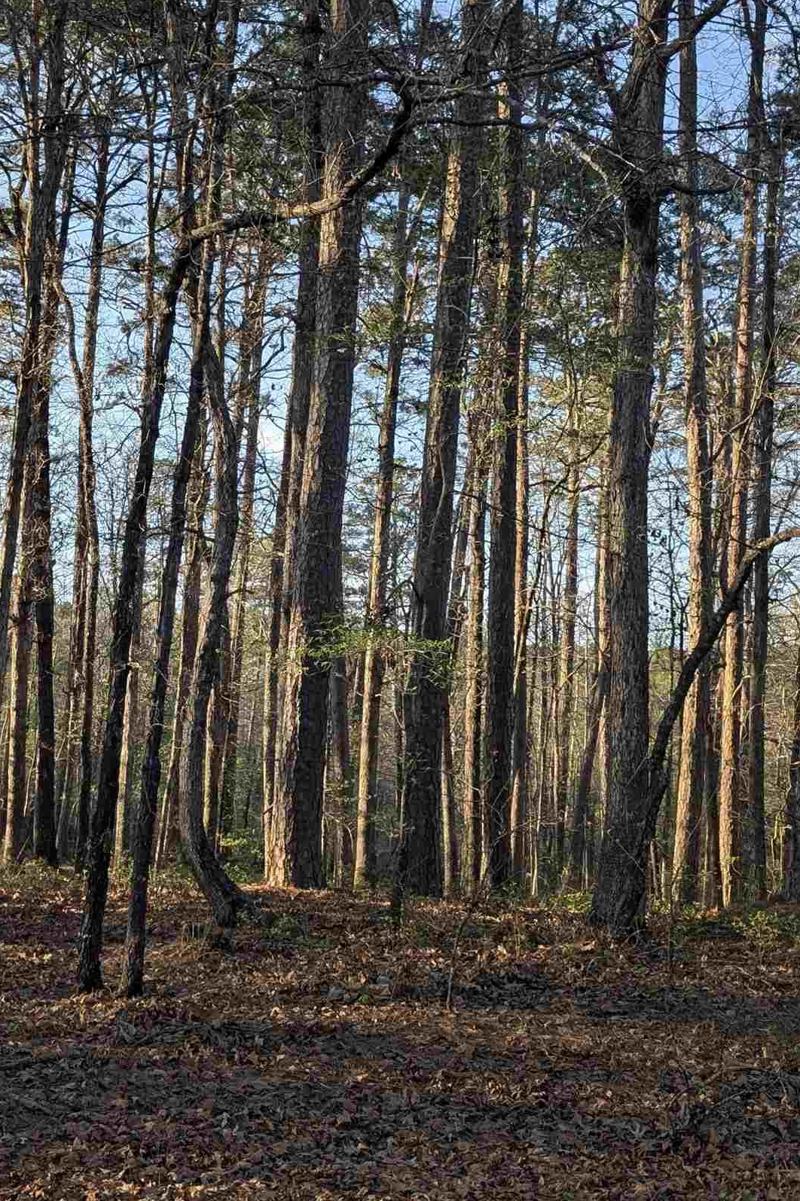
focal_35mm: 48
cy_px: 491
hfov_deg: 27.7
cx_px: 208
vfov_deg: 41.0
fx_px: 1601
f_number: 1.68
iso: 19
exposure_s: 1/218
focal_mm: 6.9
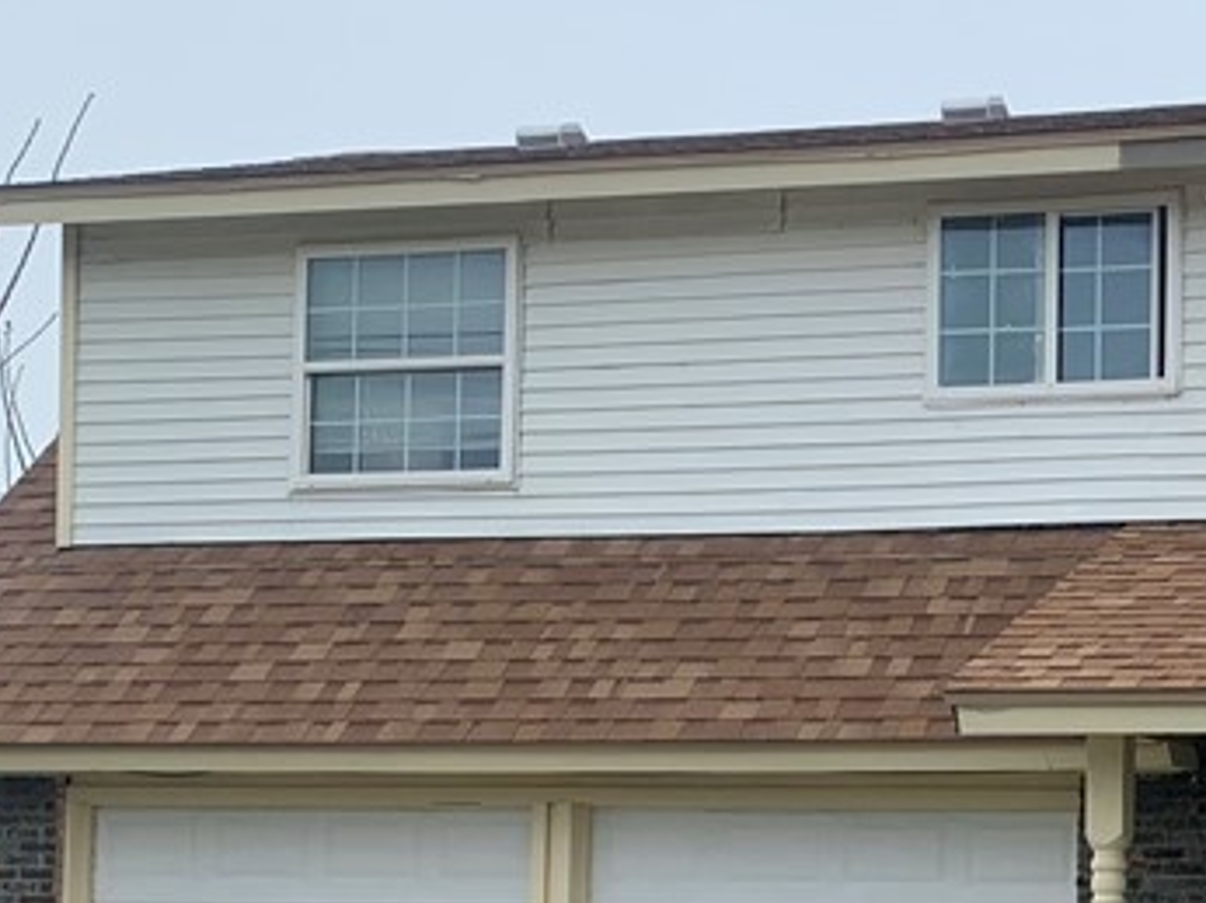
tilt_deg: +1.2
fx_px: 2681
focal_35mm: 77
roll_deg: -0.9
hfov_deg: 23.9
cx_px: 1290
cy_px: 910
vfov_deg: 18.6
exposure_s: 1/580
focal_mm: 4.25
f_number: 1.8
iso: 25
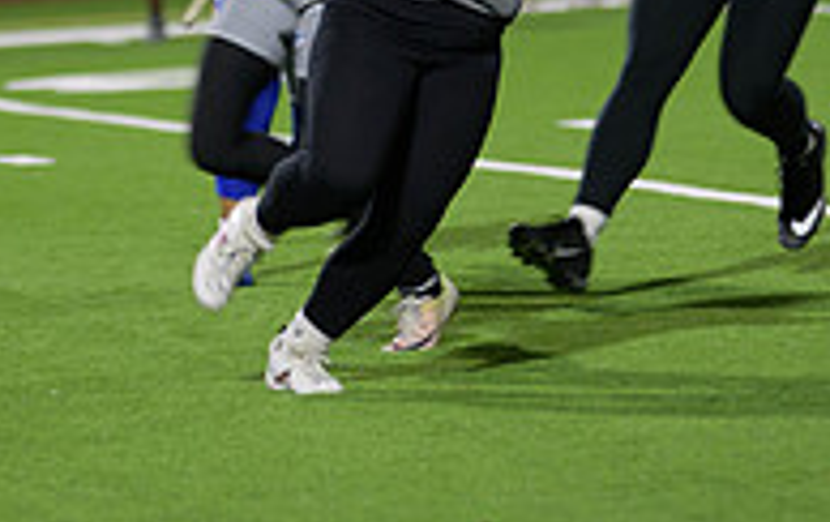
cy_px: -83
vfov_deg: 2.9
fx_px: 10333
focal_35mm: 456
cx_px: 270
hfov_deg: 4.6
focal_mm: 150
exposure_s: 1/200
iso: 800
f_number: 2.8
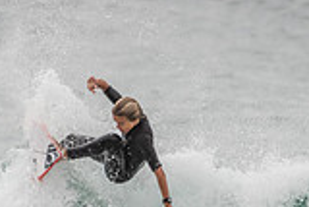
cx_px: 39
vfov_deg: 0.9
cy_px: 274
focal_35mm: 1518
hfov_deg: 1.4
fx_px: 13041
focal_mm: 420
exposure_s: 1/2000
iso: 250
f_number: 5.6
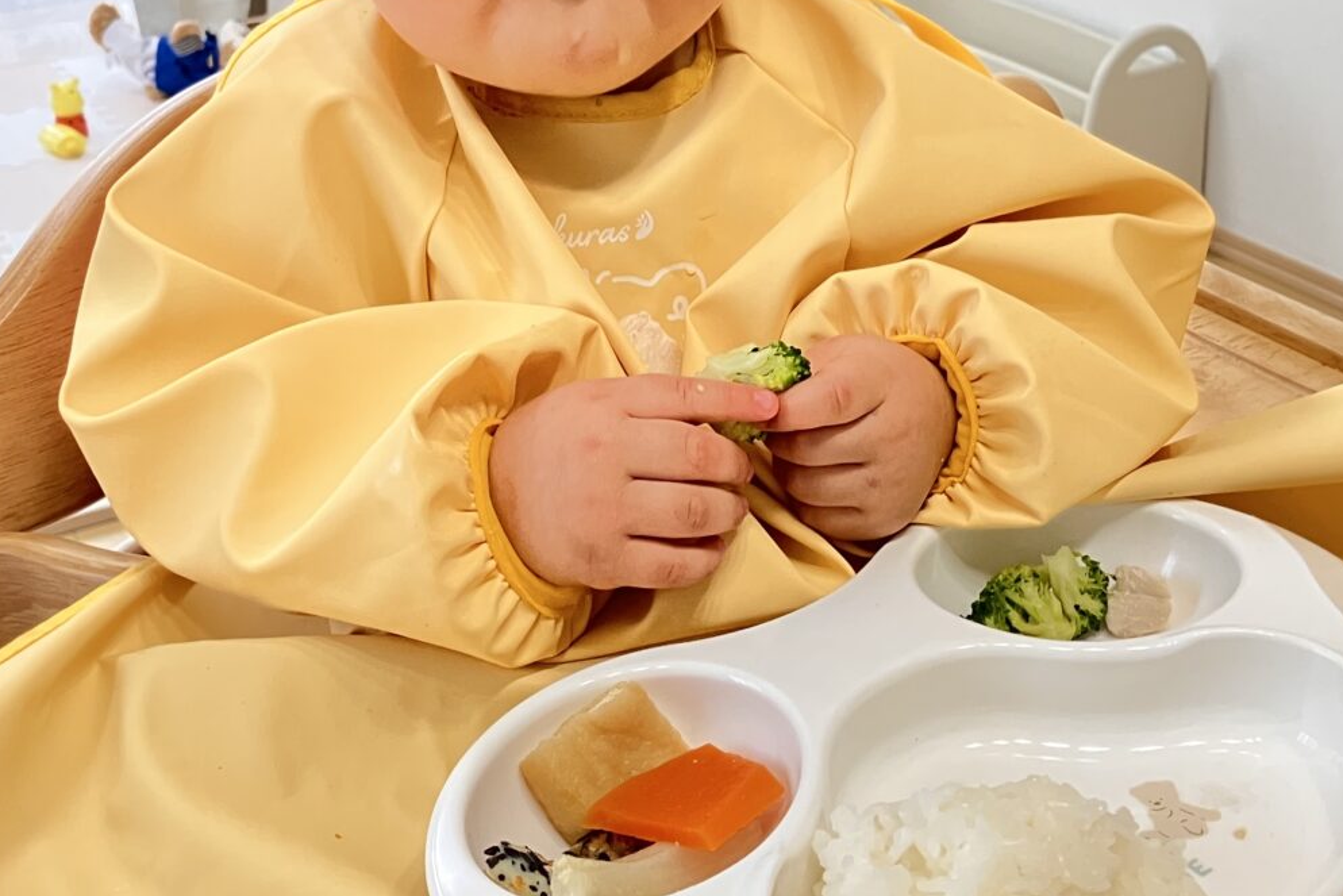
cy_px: 422
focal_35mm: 30
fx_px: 1119
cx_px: 659
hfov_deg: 61.9
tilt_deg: -21.1
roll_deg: +2.1
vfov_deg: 43.6
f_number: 1.8
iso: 125
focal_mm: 3.99
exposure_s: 1/60
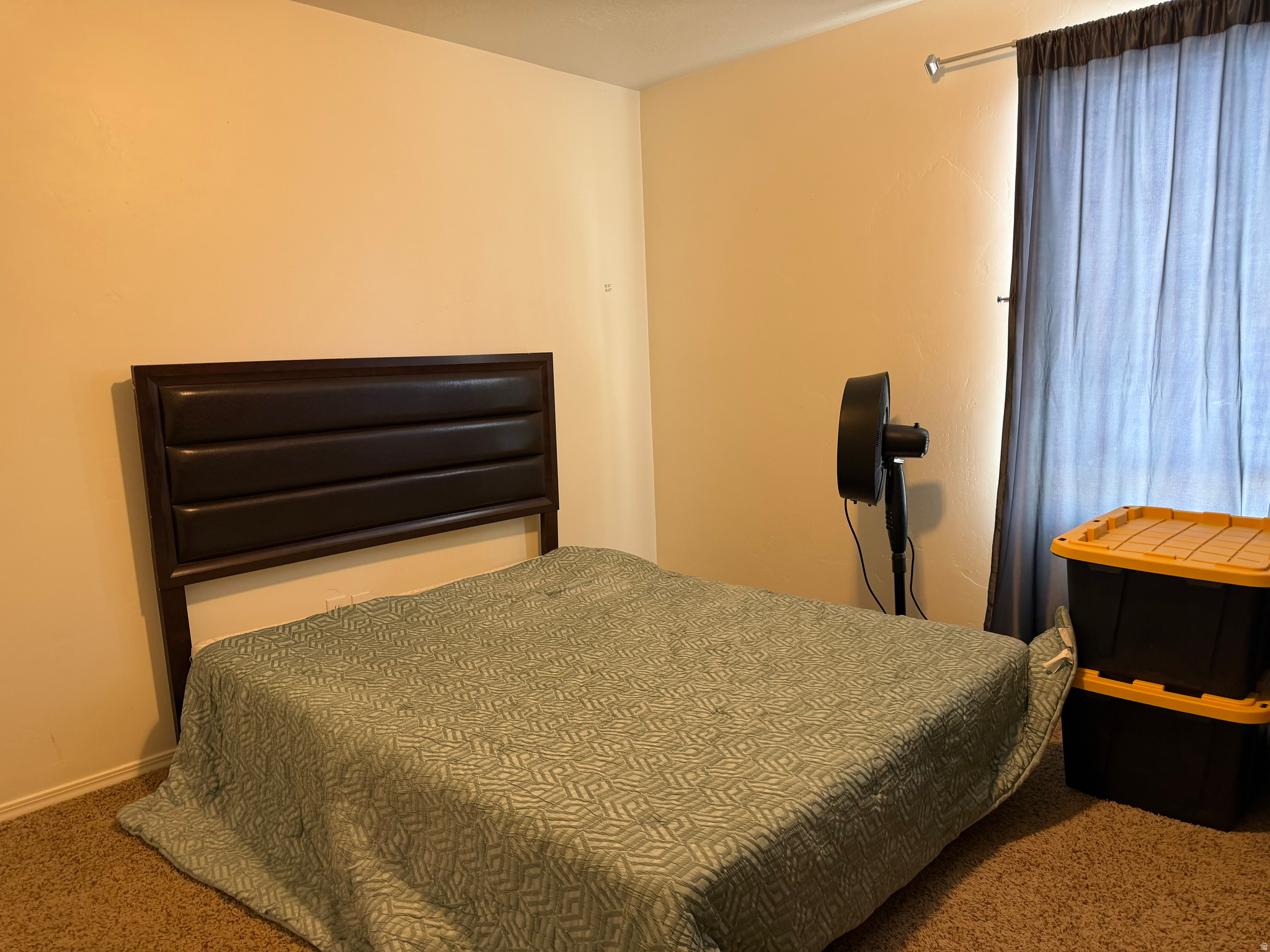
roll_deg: +3.2
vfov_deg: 56.8
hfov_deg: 71.6
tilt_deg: -7.6
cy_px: 476
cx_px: 635
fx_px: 881
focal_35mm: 24
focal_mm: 6.76
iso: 200
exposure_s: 1/60
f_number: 1.78
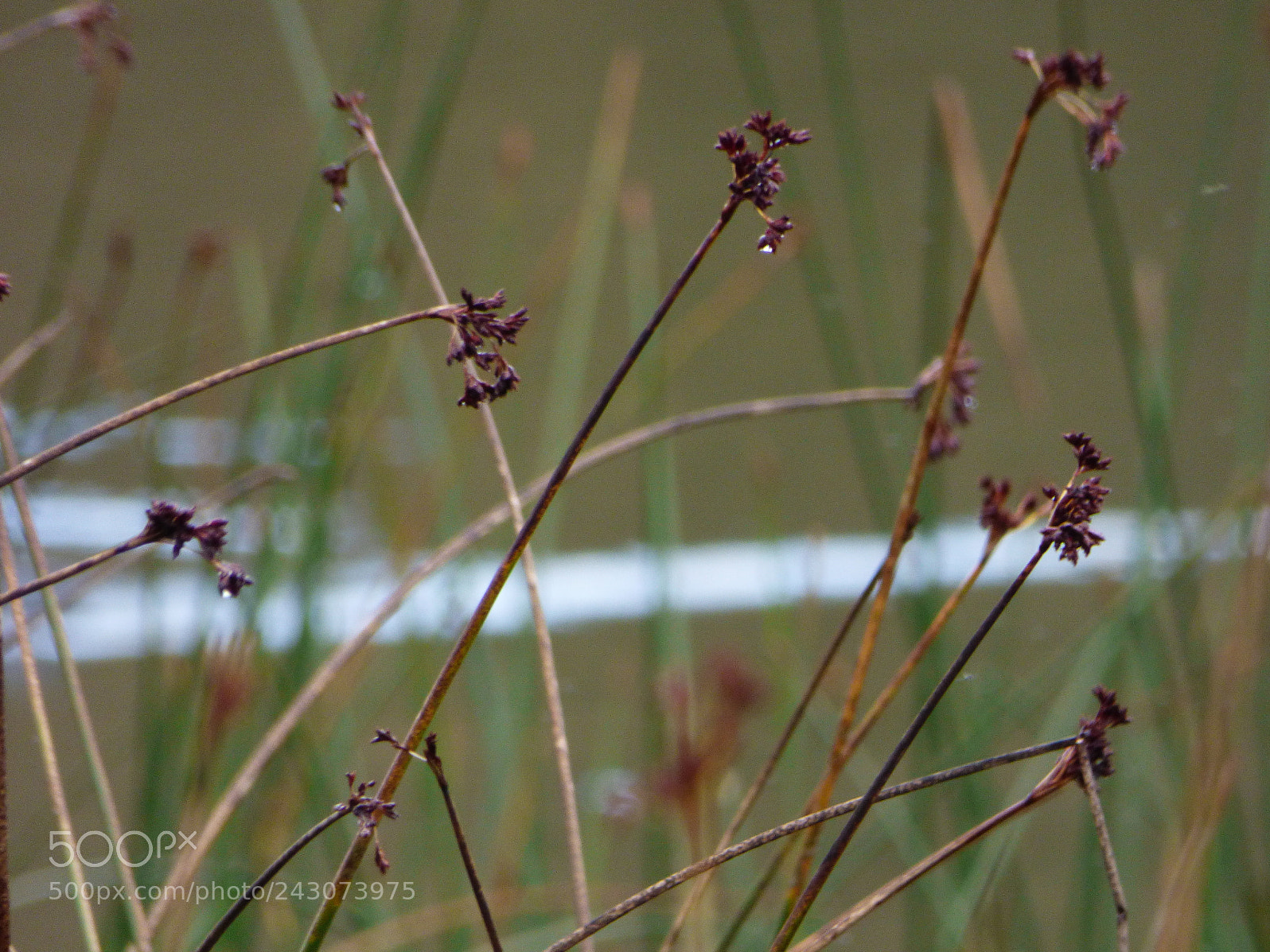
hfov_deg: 1.6
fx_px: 44136
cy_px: 476
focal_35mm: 1203
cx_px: 636
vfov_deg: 1.2
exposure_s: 1/100
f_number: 8
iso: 400
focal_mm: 215
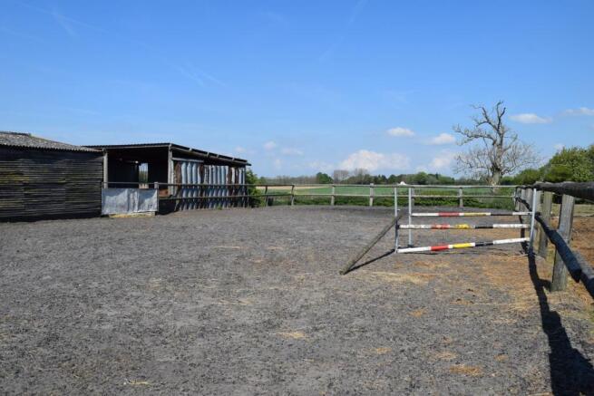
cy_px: 198
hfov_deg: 59.5
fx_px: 520
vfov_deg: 41.7
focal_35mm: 32
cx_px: 297
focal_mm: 21
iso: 200
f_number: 10
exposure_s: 1/400
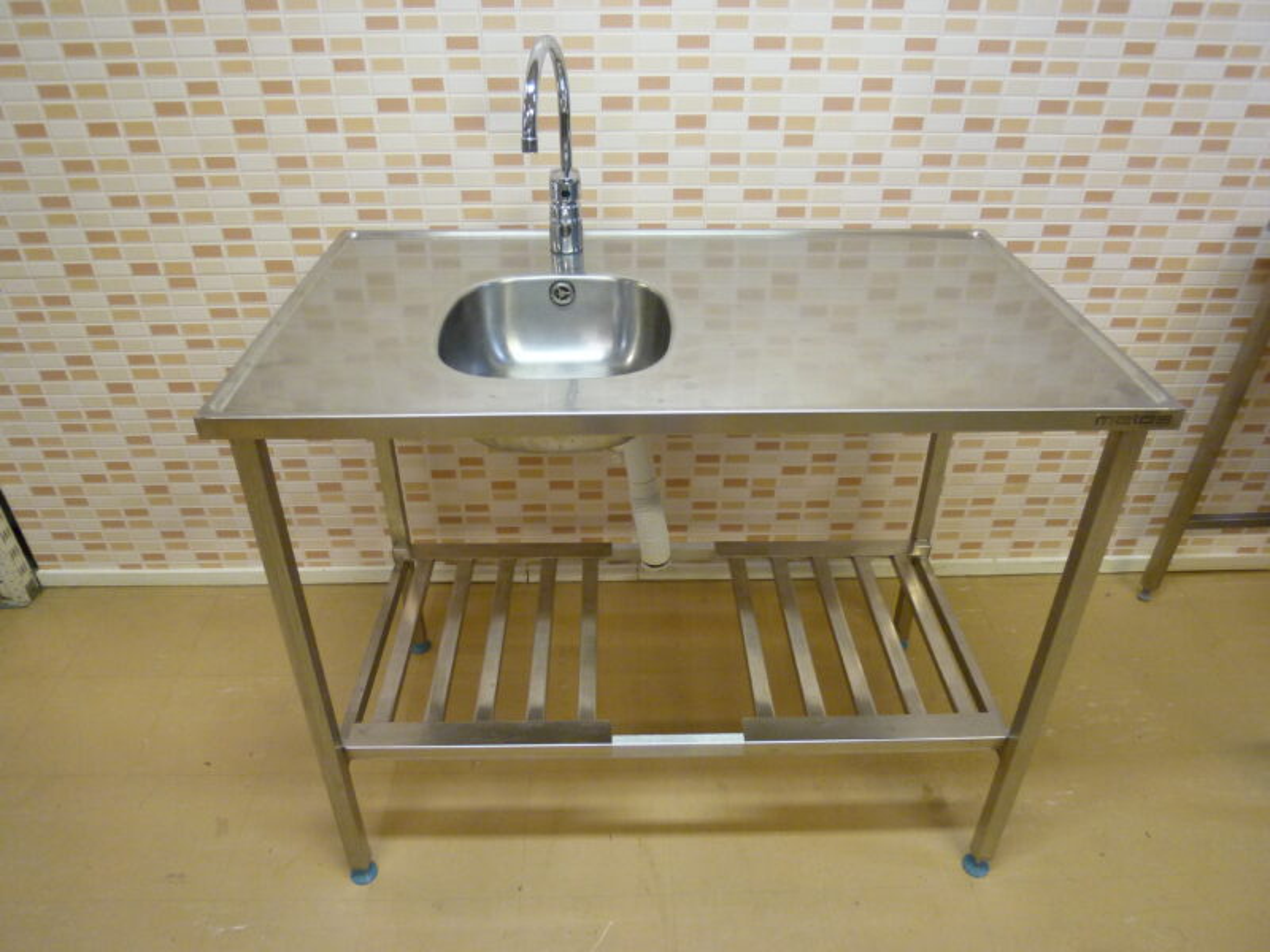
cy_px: 476
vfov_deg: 56.8
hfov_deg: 71.6
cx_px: 635
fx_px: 881
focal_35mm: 24
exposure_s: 1/60
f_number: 2.2
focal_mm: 4.3
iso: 200
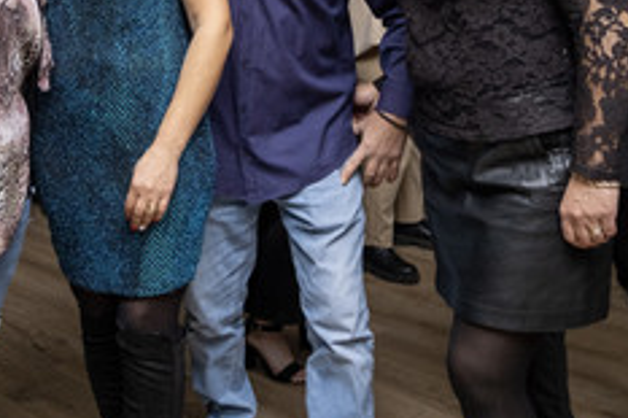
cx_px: 137
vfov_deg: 23.5
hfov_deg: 35.3
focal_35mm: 55
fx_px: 959
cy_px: -1
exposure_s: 1/200
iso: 500
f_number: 2.2
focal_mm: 13
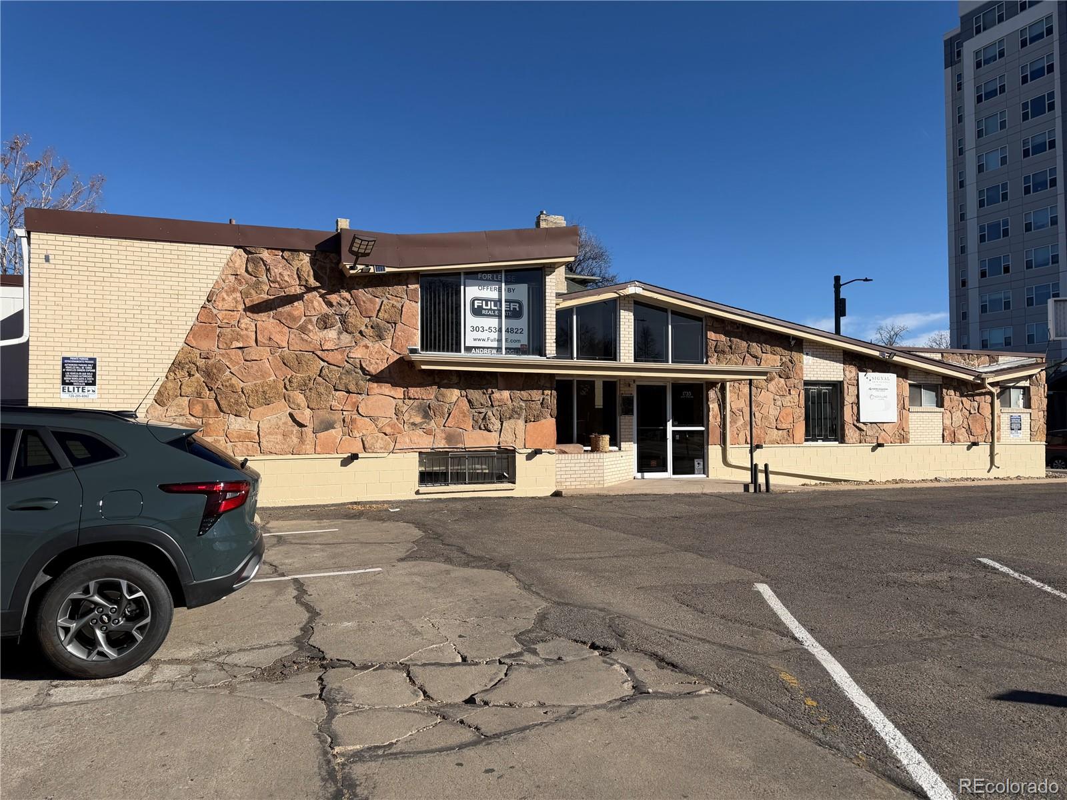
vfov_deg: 56.8
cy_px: 400
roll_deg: +0.2
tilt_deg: +2.4
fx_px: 740
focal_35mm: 24
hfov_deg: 71.6
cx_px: 534
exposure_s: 1/5714
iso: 80
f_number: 1.78
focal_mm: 6.76
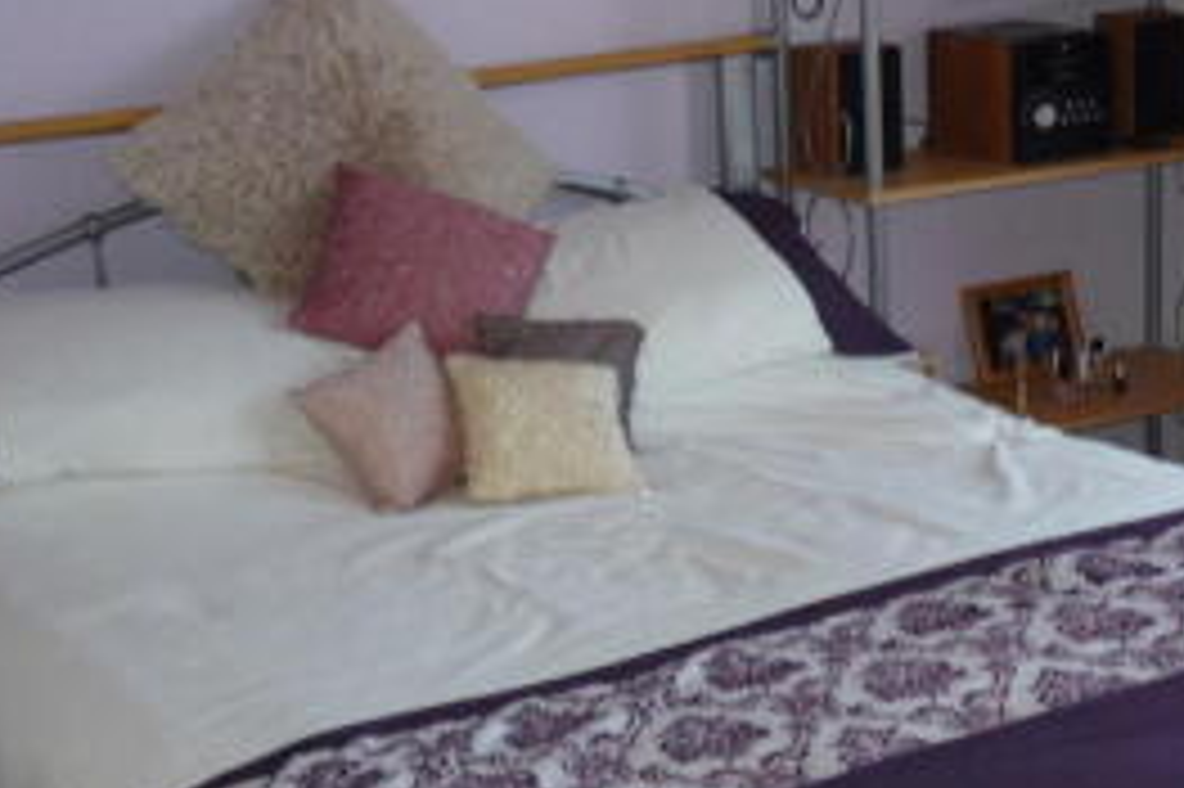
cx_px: 898
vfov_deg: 17.9
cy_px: 462
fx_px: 2498
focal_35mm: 76
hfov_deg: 26.3
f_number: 2.8
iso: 100
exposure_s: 1/30
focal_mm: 5.5
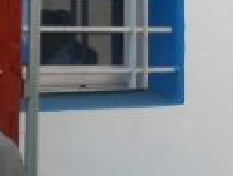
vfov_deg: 11.4
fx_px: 877
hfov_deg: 15.1
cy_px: 41
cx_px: 177
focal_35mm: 130
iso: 80
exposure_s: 1/400
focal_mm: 4.9
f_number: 3.2
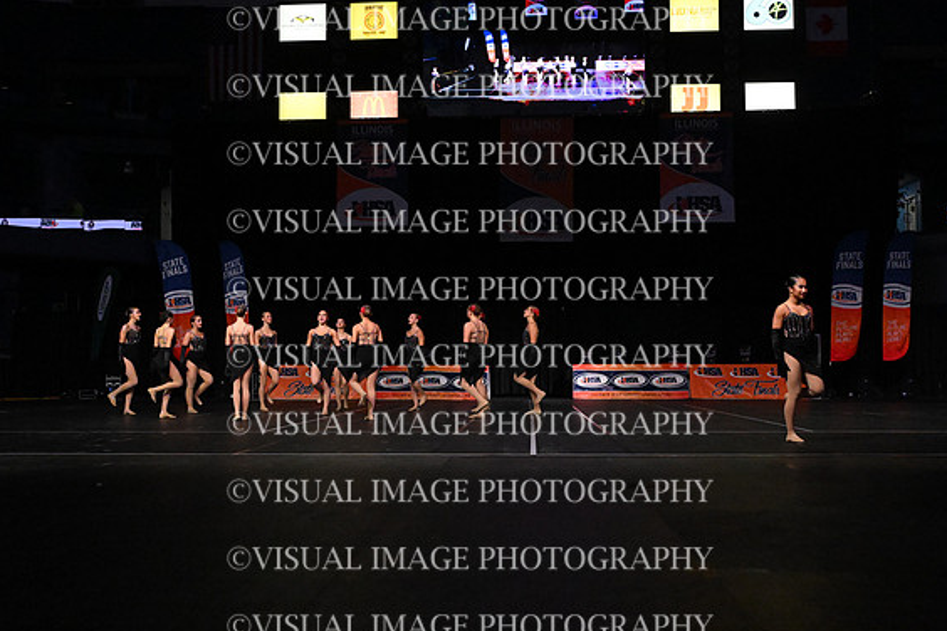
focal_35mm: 37
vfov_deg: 35.9
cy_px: 322
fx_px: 973
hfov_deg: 51.9
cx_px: 470
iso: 8000
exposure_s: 1/1000
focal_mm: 24
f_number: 4
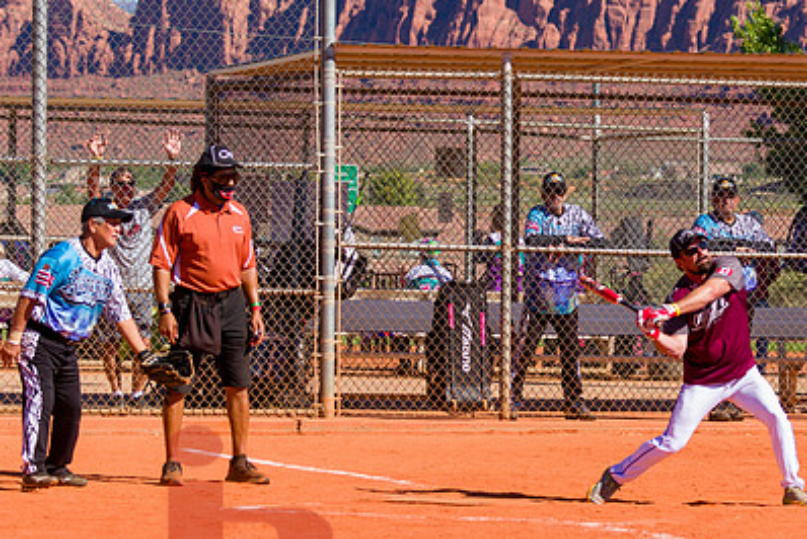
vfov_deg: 6.1
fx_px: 5092
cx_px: 623
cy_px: 282
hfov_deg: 9.0
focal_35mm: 227
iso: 400
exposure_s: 1/1600
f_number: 6.3
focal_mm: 110
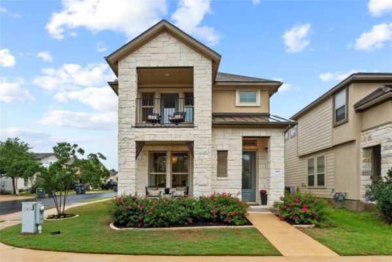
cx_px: 196
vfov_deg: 77.3
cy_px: 131
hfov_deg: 100.4
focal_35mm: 15
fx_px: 163
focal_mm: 10
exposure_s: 1/8
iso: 250
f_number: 11
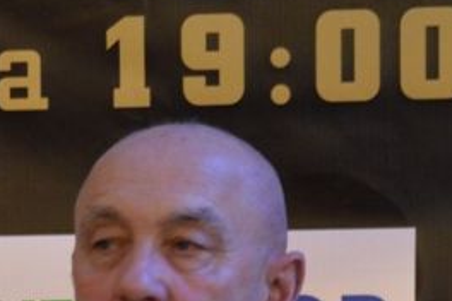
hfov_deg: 3.4
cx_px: -277
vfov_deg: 2.2
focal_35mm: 612
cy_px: 476
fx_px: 7683
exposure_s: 1/25
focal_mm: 105
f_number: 5.6
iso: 1600
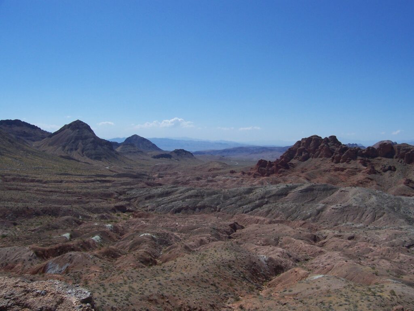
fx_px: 407
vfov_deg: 41.8
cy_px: 156
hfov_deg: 54.0
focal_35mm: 34
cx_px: 207
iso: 80
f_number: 5.6
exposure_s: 1/1000
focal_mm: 5.6
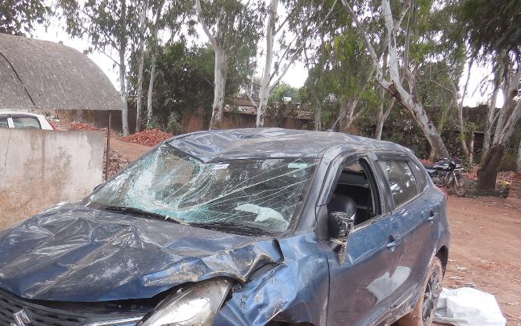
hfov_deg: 46.5
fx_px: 596
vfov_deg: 29.7
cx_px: 178
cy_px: 273
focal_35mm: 42
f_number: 3.1
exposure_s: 1/50
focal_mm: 4.5
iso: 125
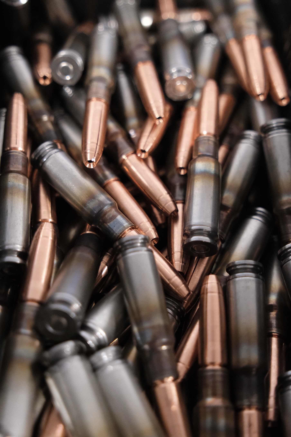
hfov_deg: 32.6
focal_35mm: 41
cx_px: 146
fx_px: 497
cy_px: 218
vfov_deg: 47.4
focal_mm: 27.6
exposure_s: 1/90
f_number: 2.8
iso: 6400
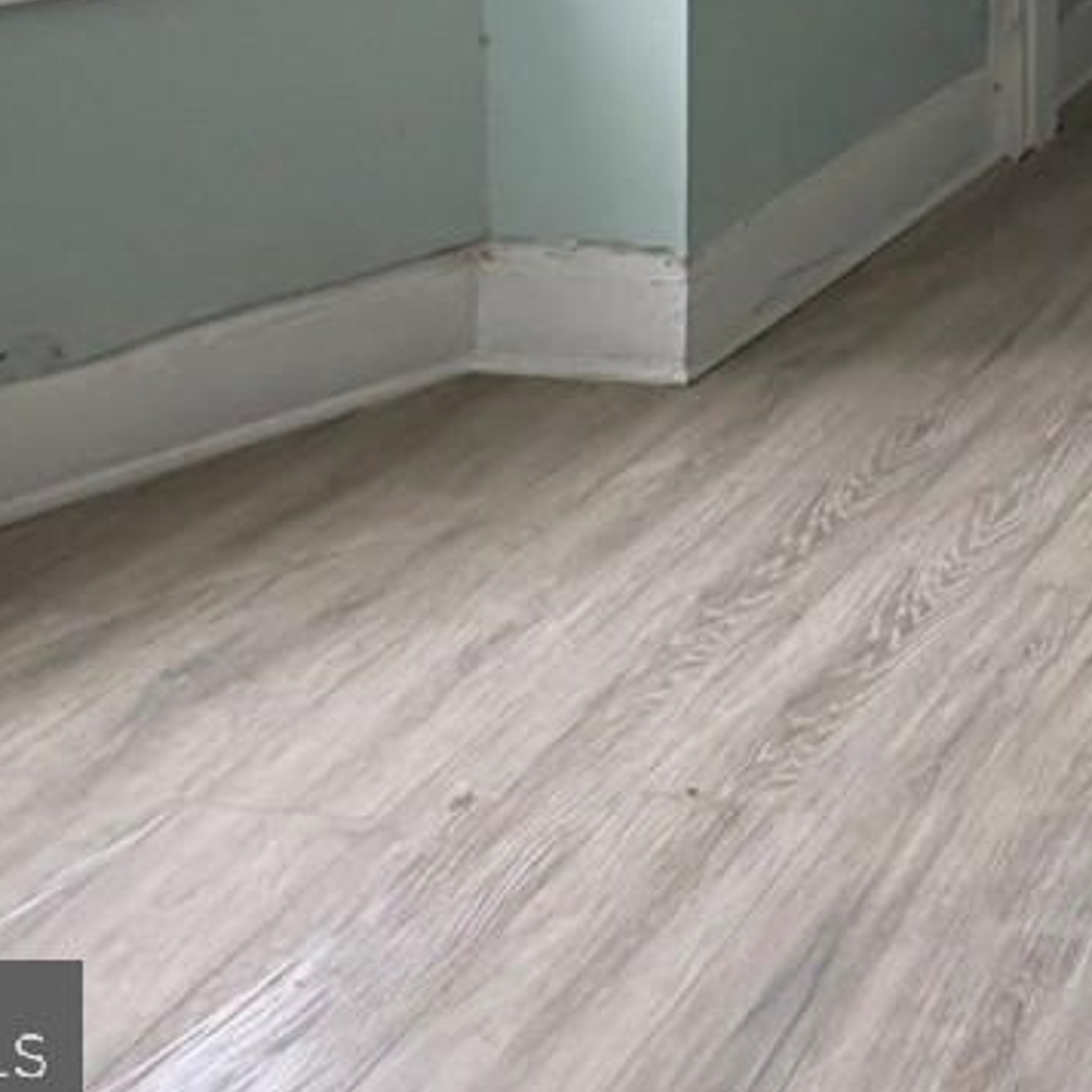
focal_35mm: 50
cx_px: 1755
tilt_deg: -0.2
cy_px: -521
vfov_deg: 25.8
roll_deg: -0.6
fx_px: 1785
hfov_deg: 24.1
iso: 200
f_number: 2.2
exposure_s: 1/120
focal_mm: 2.22
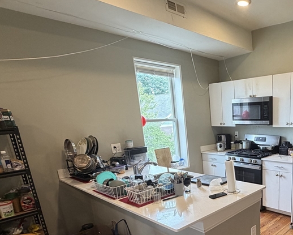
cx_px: 246
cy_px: 178
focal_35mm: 27
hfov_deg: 57.7
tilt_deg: -15.9
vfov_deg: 50.8
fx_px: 234
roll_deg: +1.6
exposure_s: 1/60
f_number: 2.2
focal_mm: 2.22
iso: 200
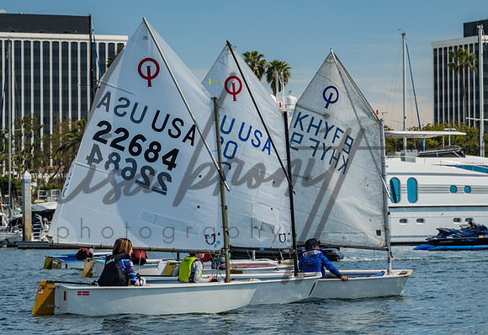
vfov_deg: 7.9
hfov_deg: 11.6
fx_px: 2411
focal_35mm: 176
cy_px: 188
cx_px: 291
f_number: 10
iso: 250
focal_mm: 125
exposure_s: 1/250
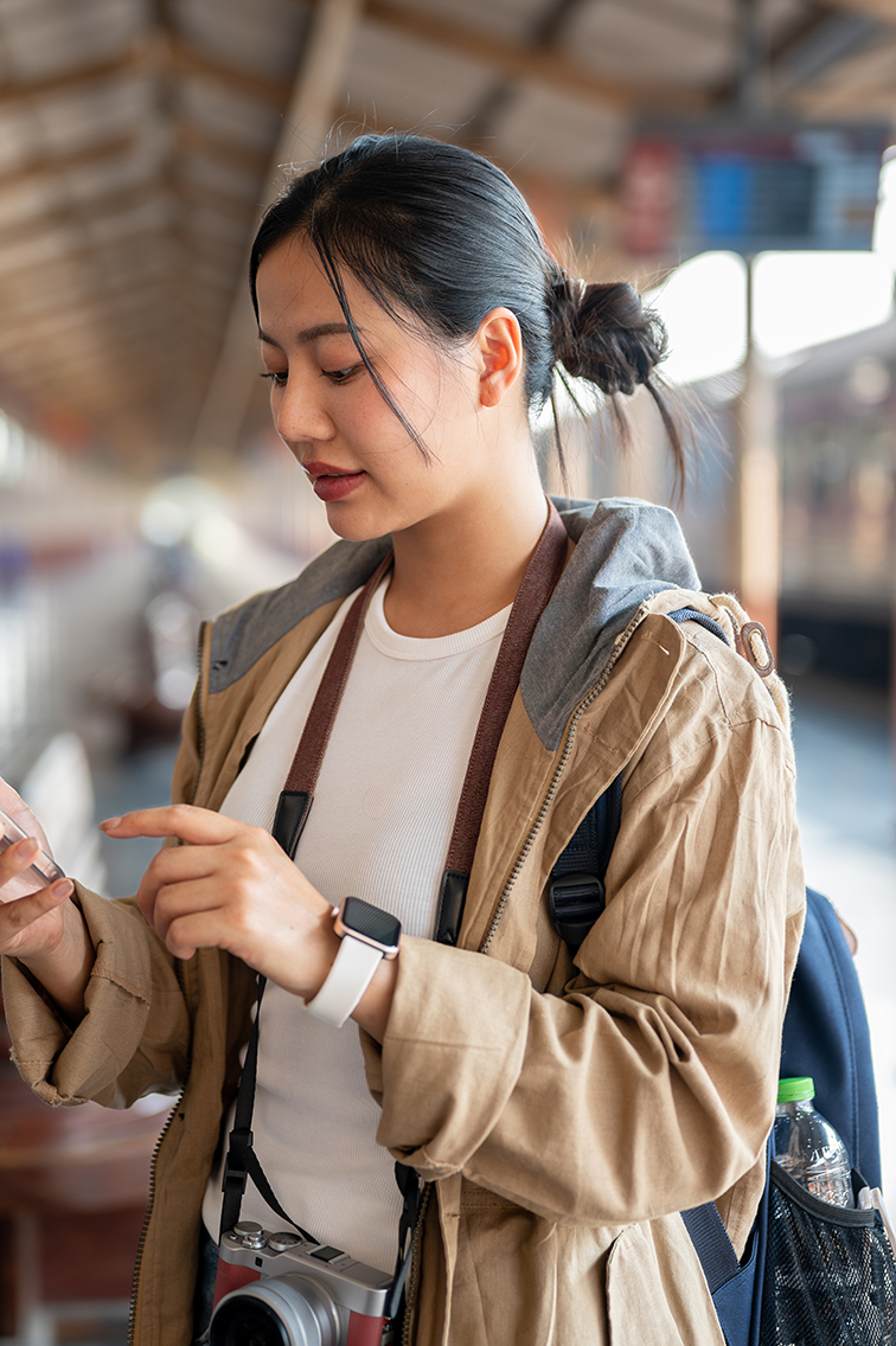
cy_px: 594
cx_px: 346
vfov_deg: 30.5
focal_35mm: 66
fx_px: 2467
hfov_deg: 20.6
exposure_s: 1/250
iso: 160
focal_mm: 50
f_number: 2
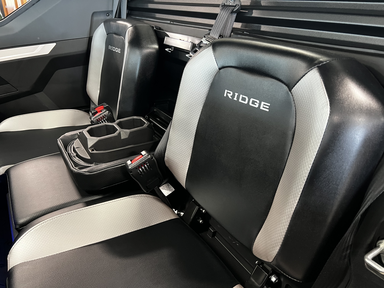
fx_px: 288
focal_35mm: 26
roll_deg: -0.8
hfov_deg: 67.3
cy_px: 144
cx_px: 192
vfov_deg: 53.1
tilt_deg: -26.6
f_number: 1.5
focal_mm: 5.7
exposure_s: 1/40
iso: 500
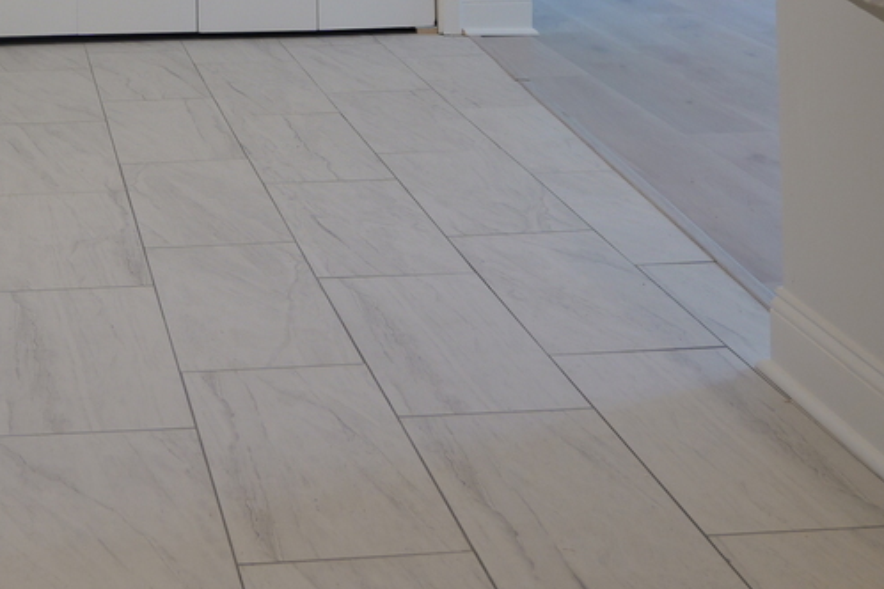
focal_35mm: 65
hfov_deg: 29.5
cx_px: 69
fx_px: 1596
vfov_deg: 18.4
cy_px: -310
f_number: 3.5
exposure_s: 1/80
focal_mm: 20
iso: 640
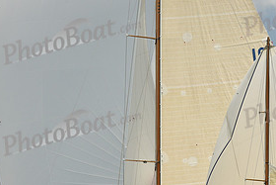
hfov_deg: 14.1
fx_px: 1112
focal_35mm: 145
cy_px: 168
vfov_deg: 9.4
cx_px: 193
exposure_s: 1/1250
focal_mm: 70
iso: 400
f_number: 11
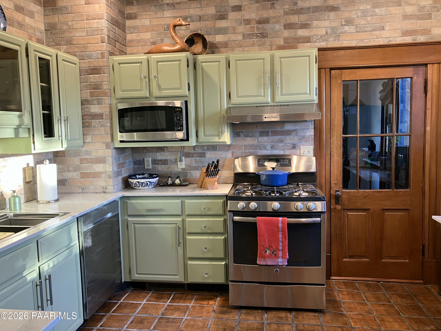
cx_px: 220
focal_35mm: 28
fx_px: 357
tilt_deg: -4.1
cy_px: 166
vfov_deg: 49.7
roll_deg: +1.1
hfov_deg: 63.4
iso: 160
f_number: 1.8
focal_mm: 3.99
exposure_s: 1/60
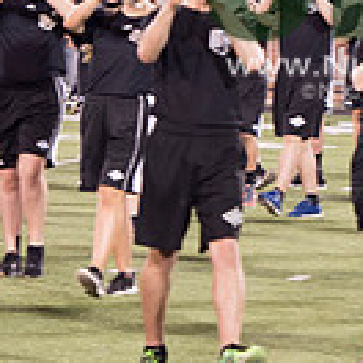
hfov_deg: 4.0
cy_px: -32
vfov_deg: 4.0
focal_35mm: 433
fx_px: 5137
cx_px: 415
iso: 1000
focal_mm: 116
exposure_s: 1/320
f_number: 2.8
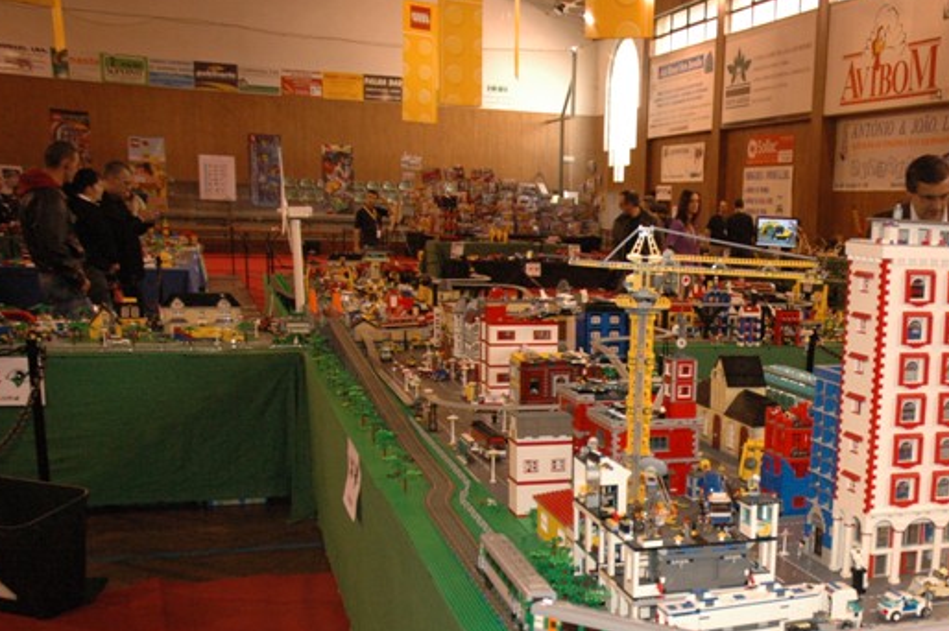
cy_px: 478
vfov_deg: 31.3
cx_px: 711
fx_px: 1106
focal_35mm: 42
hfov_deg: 44.9
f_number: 4
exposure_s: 1/60
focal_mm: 18
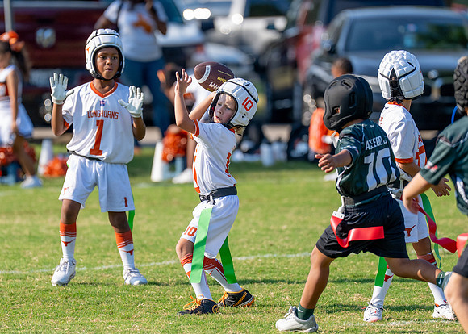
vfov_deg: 3.8
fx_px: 5031
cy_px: 155
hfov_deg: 5.3
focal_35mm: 379
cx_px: 219
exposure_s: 1/2500
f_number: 2.8
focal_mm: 200
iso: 250
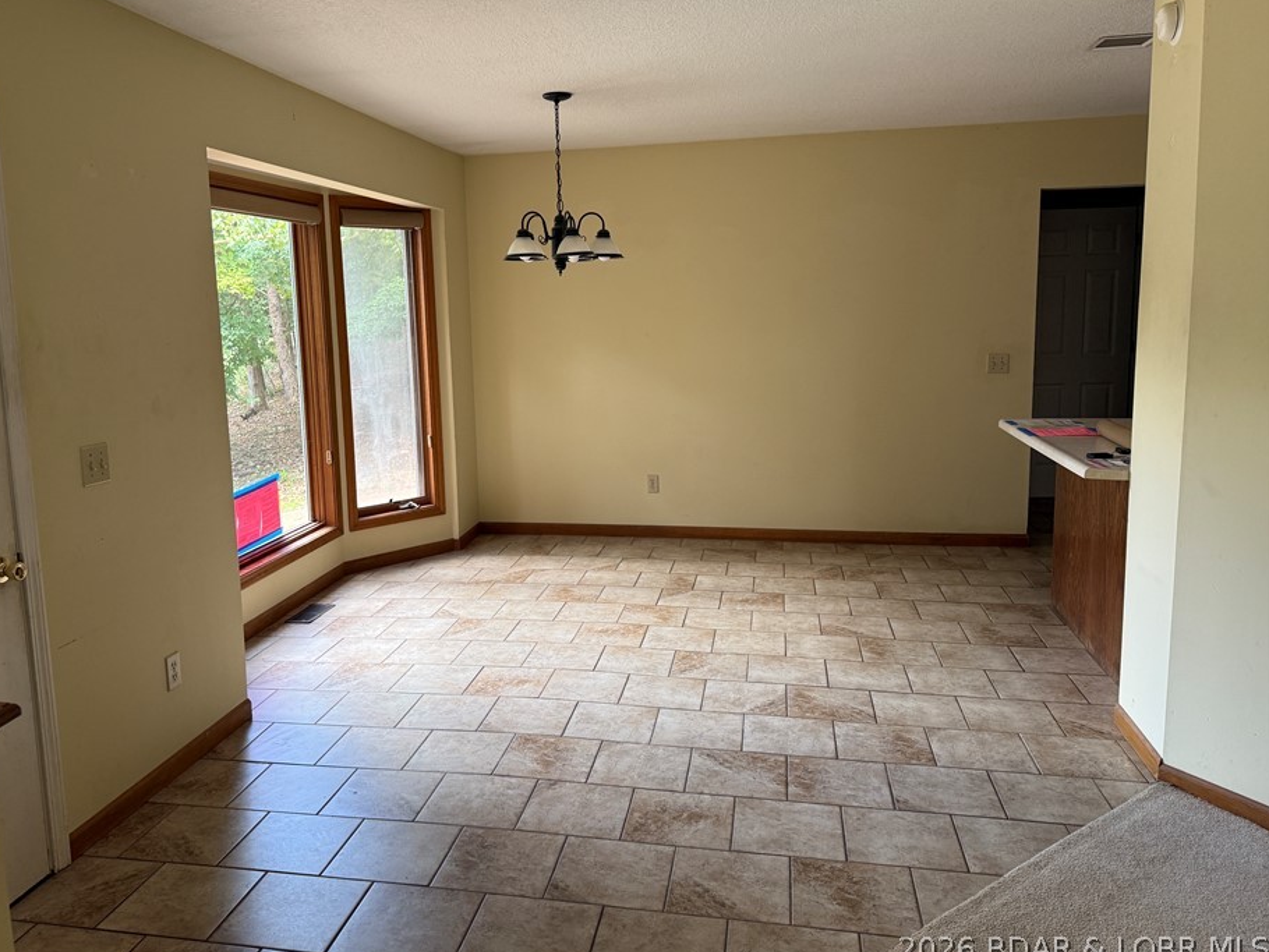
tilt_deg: -6.6
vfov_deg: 51.3
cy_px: 436
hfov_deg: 65.1
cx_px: 563
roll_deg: +1.3
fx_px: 990
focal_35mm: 27
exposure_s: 1/121
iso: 200
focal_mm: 6.76
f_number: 1.78
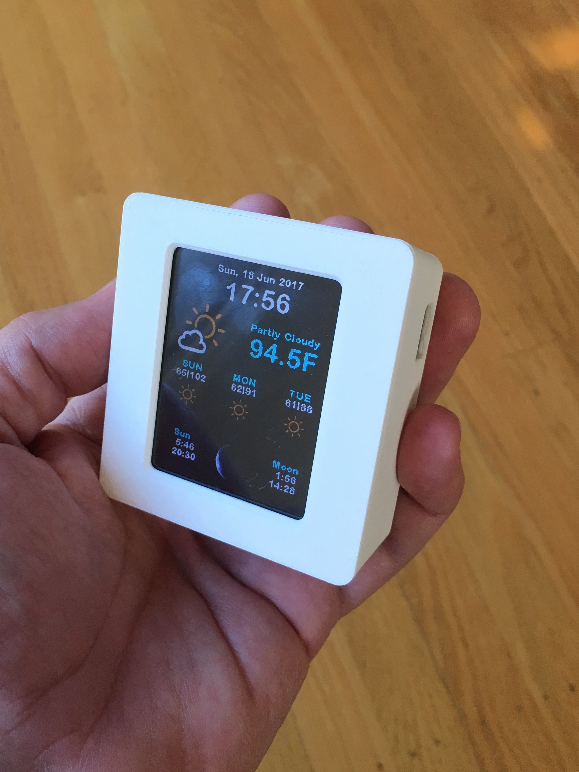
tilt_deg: -63.8
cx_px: 245
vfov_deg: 54.0
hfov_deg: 41.7
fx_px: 758
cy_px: 376
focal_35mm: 34
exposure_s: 1/30
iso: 32
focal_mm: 4.15
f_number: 2.2
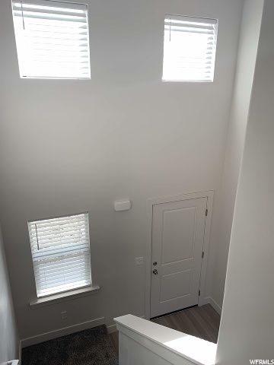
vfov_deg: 67.3
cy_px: 182
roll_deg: -0.3
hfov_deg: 53.1
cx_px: 137
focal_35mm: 26
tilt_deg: -18.1
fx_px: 274
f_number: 1.8
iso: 25
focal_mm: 4.25
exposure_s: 1/121
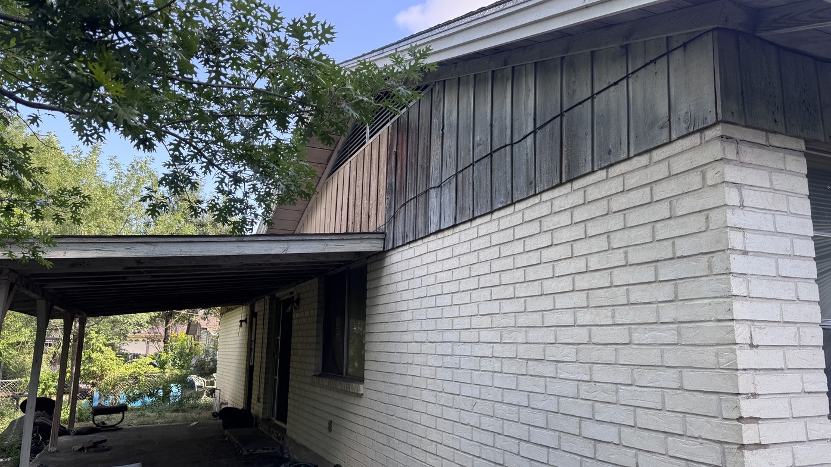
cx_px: 415
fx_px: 595
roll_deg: -0.6
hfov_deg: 69.9
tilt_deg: +10.3
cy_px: 248
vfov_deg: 42.8
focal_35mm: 27
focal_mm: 6.76
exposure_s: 1/460
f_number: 1.78
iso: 80
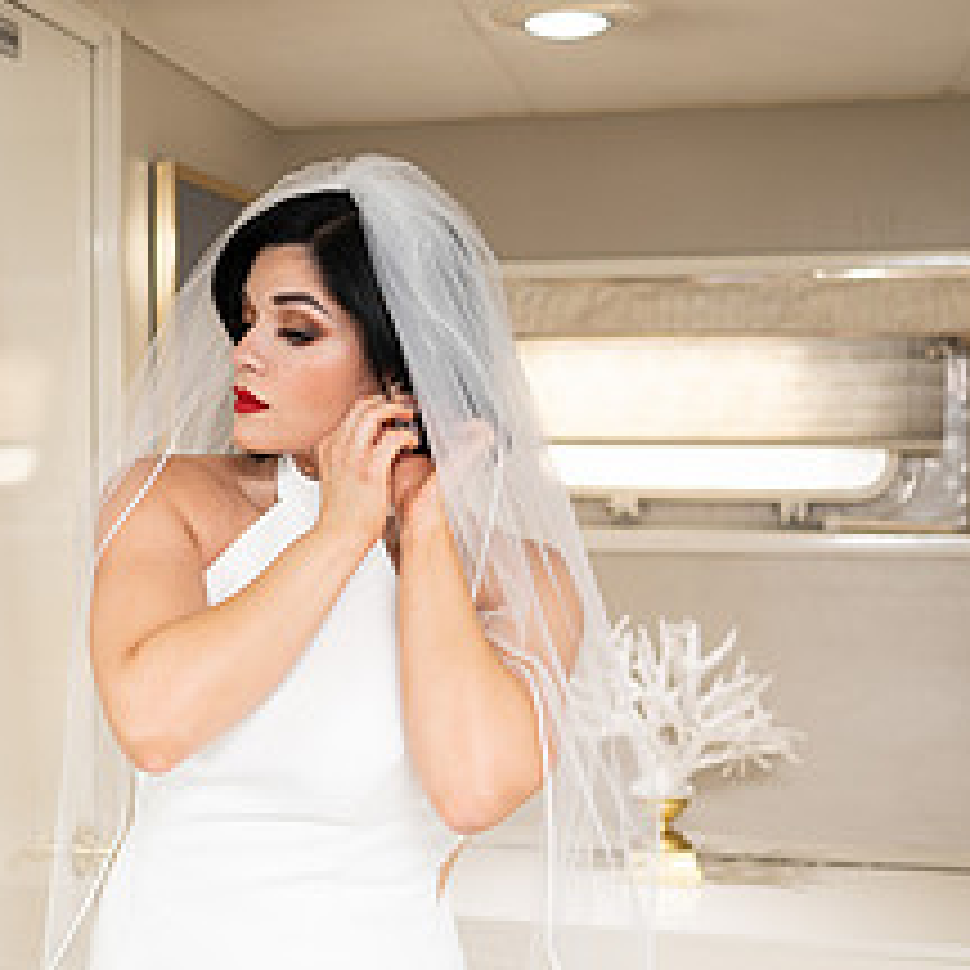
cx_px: 170
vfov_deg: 30.5
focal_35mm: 56
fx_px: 1775
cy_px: 564
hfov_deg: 29.7
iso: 250
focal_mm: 24
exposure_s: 1/400
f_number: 1.4
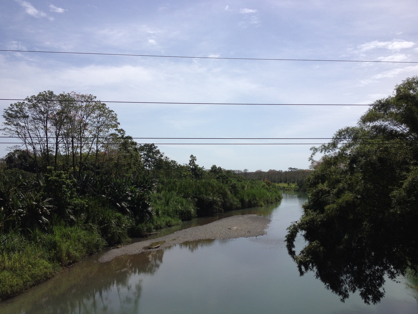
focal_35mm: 35
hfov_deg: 52.6
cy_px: 157
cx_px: 209
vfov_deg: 40.7
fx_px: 423
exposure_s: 1/3247
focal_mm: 4.28
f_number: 2.4
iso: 50
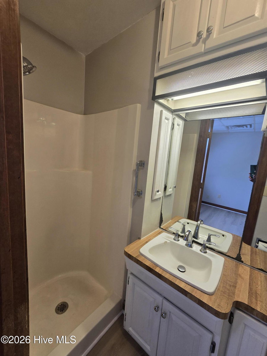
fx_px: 134
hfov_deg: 89.9
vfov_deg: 106.2
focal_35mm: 13
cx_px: 134
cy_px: 178
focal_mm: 2.2
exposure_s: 1/60
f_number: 2.2
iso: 50
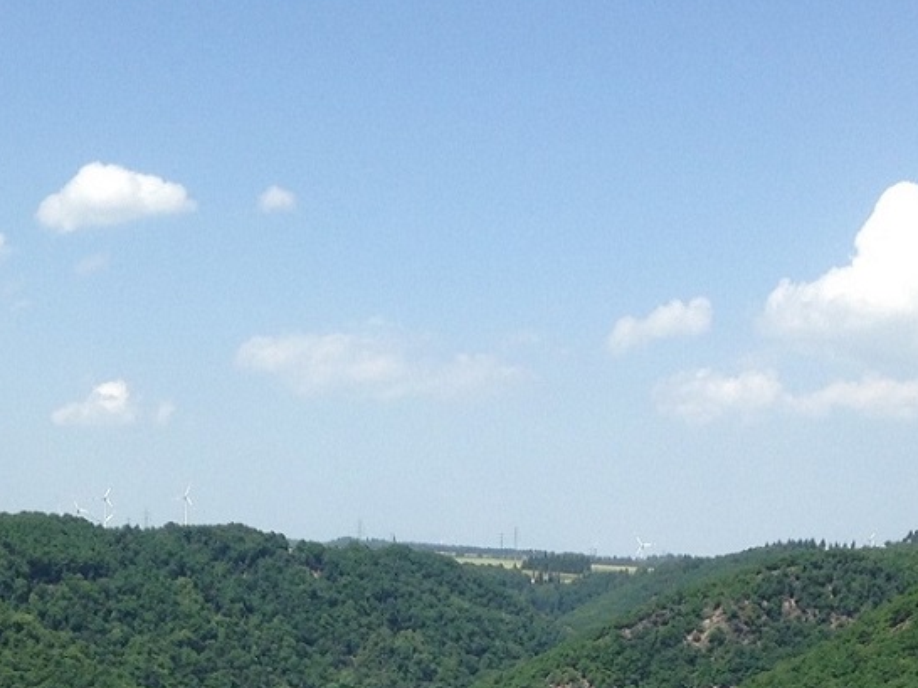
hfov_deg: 20.4
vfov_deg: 14.6
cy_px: 960
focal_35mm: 96
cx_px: 457
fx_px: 2545
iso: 50
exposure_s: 1/1323
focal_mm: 4.12
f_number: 2.4
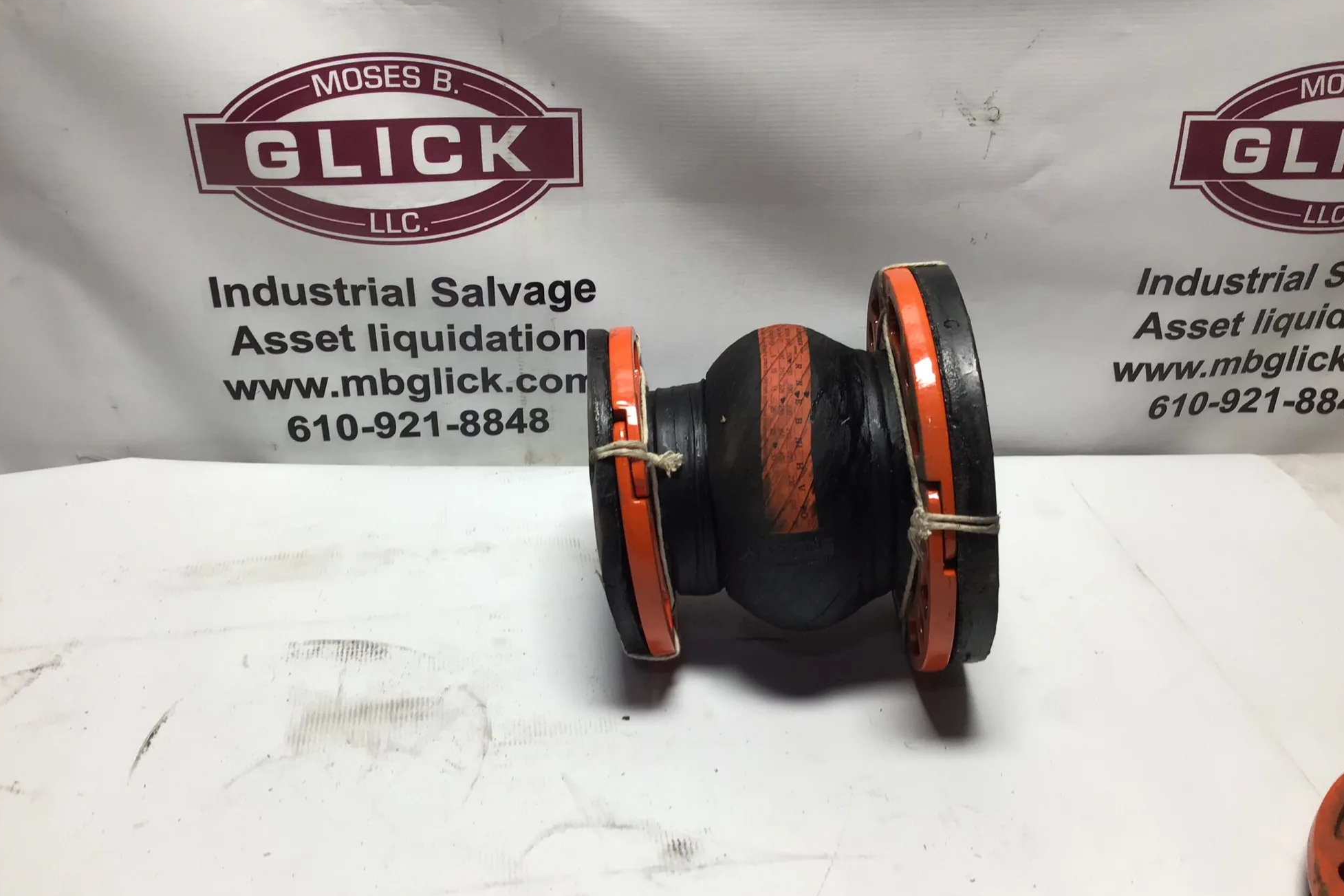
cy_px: 461
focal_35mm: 33
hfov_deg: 57.2
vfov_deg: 40.0
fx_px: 1232
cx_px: 681
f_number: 2.4
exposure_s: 1/120
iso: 25
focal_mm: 3.3
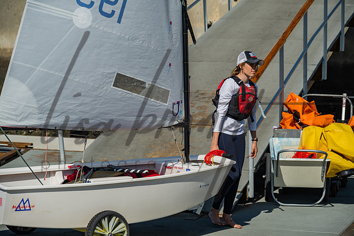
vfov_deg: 11.9
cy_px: 118
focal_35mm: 115
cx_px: 177
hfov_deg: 17.8
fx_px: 1131
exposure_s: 1/400
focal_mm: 115
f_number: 6.3
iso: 100
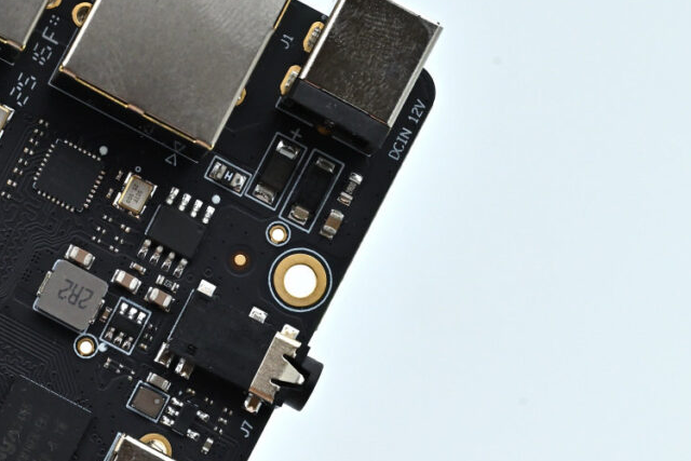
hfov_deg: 8.1
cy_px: 306
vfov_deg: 5.5
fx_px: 4838
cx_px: 6
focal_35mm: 252
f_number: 16
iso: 800
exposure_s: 1/100
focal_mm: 105
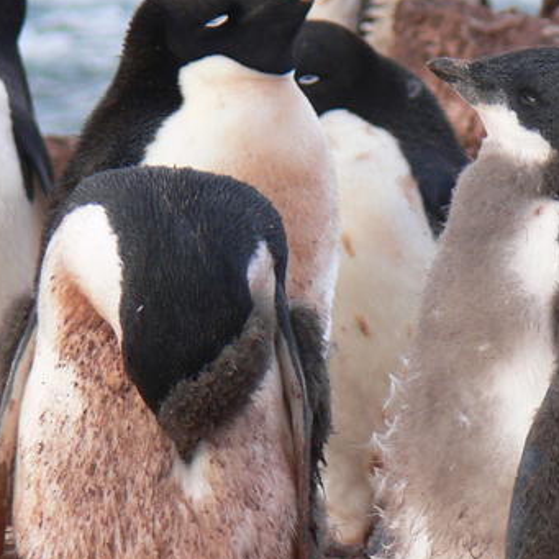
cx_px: 434
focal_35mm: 747
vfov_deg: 2.3
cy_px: 366
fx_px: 13648
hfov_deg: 2.3
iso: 80
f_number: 4.5
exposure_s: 1/100
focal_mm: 59.7
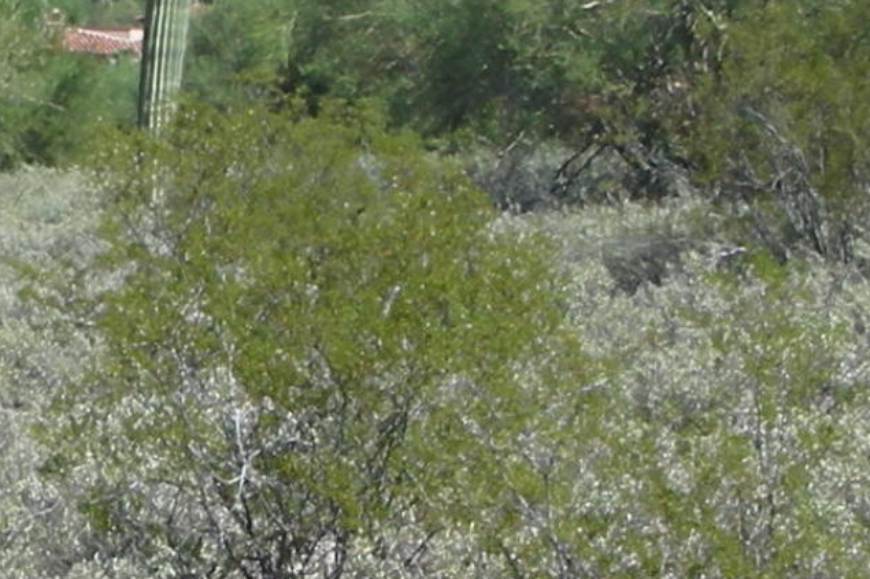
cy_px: 125
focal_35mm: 172
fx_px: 4155
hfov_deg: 11.7
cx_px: -200
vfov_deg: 8.0
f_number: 8.5
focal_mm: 5.8
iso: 50
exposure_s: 1/85.2
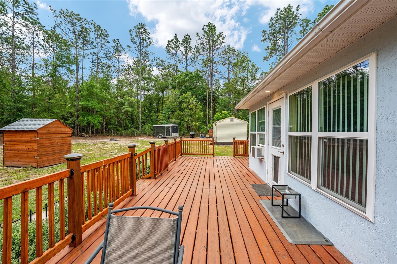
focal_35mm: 14
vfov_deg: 81.2
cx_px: 198
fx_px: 154
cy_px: 132
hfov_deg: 104.3
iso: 500
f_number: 8
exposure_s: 1/250
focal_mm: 14
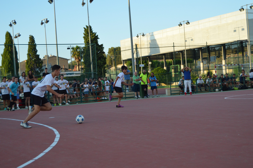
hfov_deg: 33.4
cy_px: 84
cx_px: 126
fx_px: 421
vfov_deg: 22.6
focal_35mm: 60
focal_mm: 40
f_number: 5
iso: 800
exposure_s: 1/1000
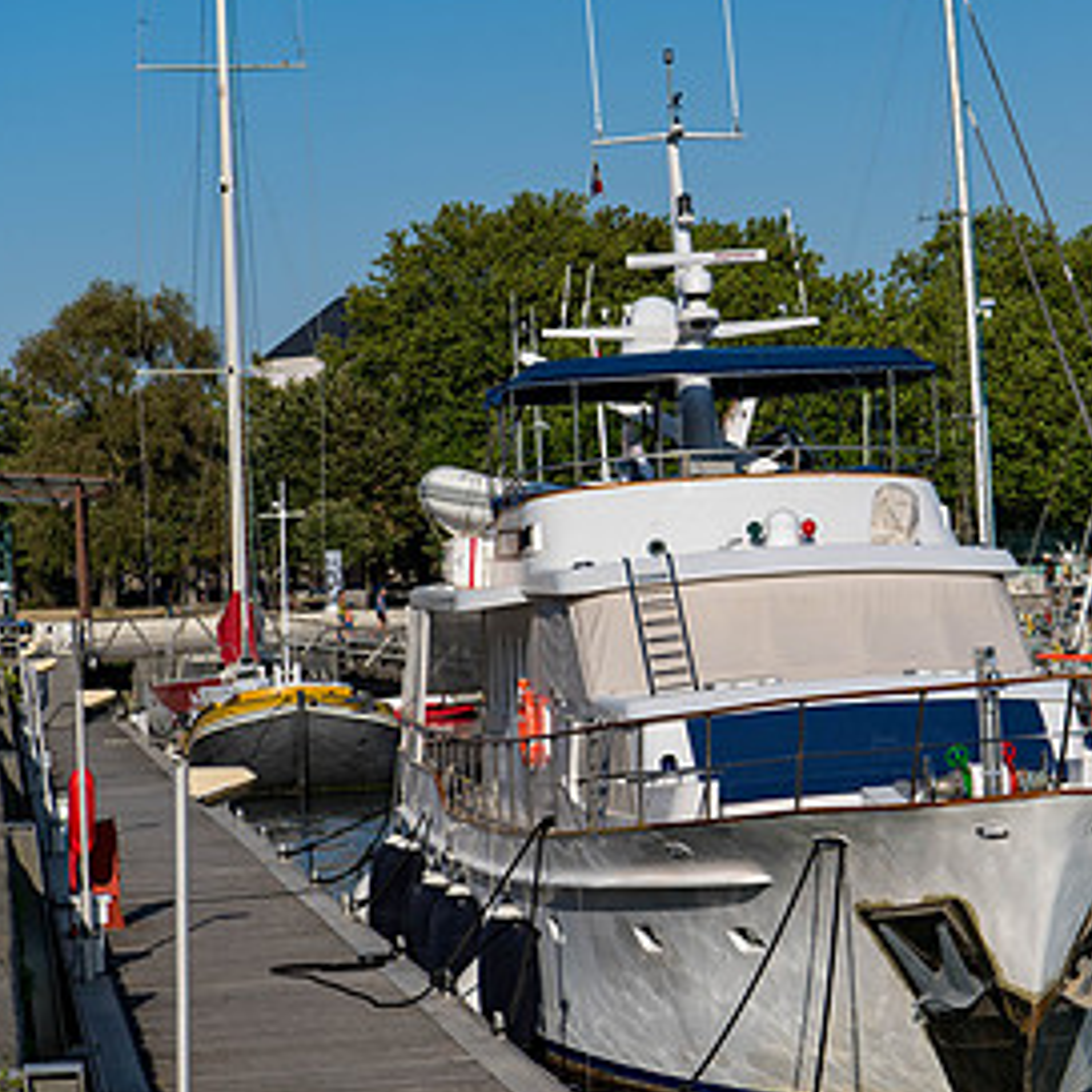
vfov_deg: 13.7
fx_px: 4533
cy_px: 492
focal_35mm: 127
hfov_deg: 13.7
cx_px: 911
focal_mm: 70
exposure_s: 1/1000
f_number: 6.3
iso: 64
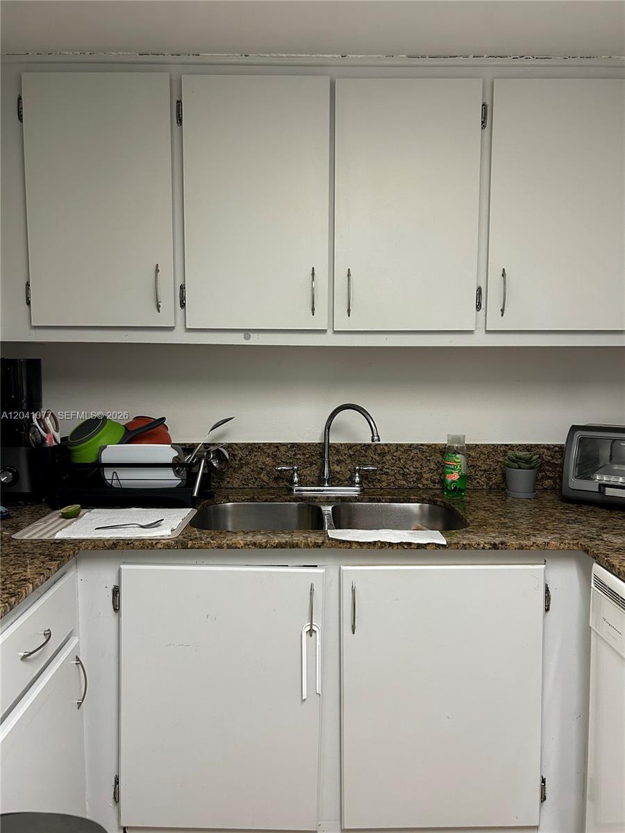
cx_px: 312
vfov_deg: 67.3
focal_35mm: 26
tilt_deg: -6.0
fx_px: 626
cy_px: 416
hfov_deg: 53.1
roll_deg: -1.0
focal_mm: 5.7
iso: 160
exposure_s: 1/60
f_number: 1.5
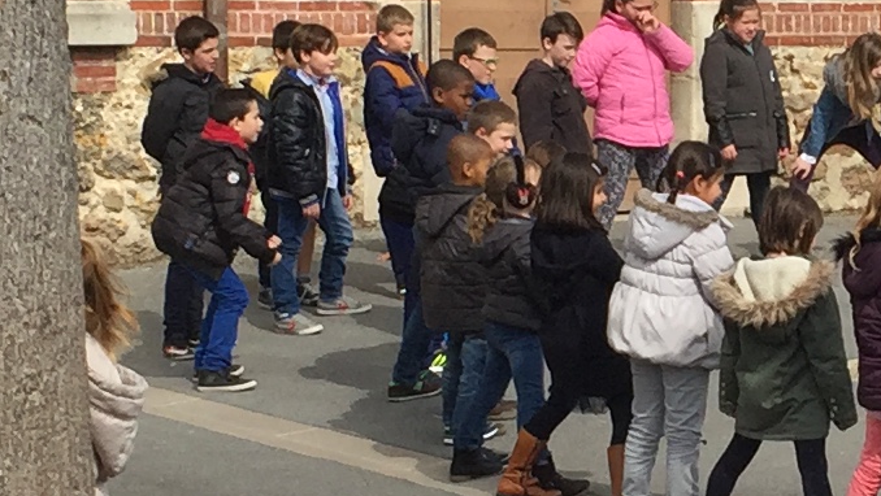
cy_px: 191
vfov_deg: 8.0
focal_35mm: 152
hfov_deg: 13.9
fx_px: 3552
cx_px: 925
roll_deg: +0.4
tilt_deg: -3.5
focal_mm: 4.15
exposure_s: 1/2639
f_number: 2.2
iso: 32
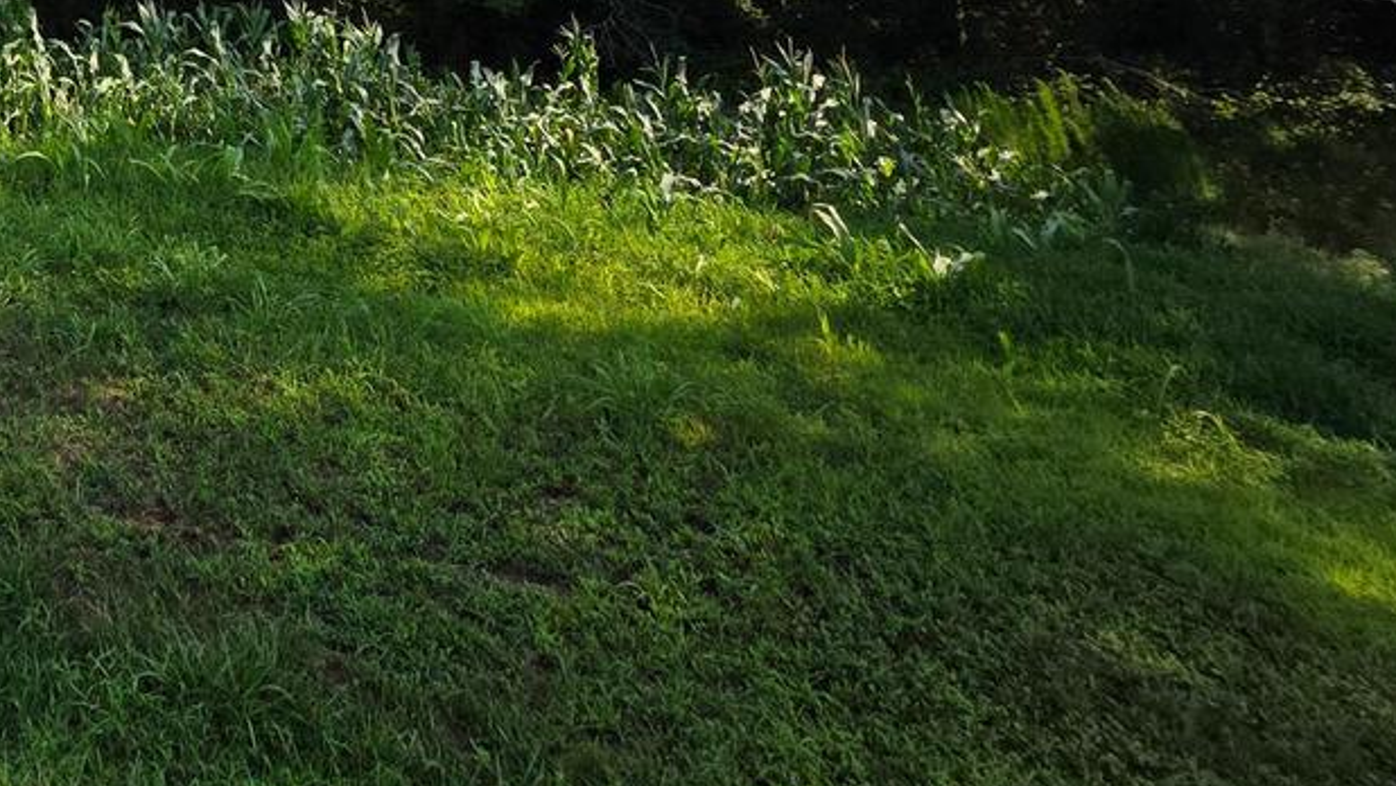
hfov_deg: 44.3
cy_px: -280
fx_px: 1222
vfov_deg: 28.2
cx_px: -163
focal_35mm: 33
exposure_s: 1/1354
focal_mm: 2.2
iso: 40
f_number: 1.9
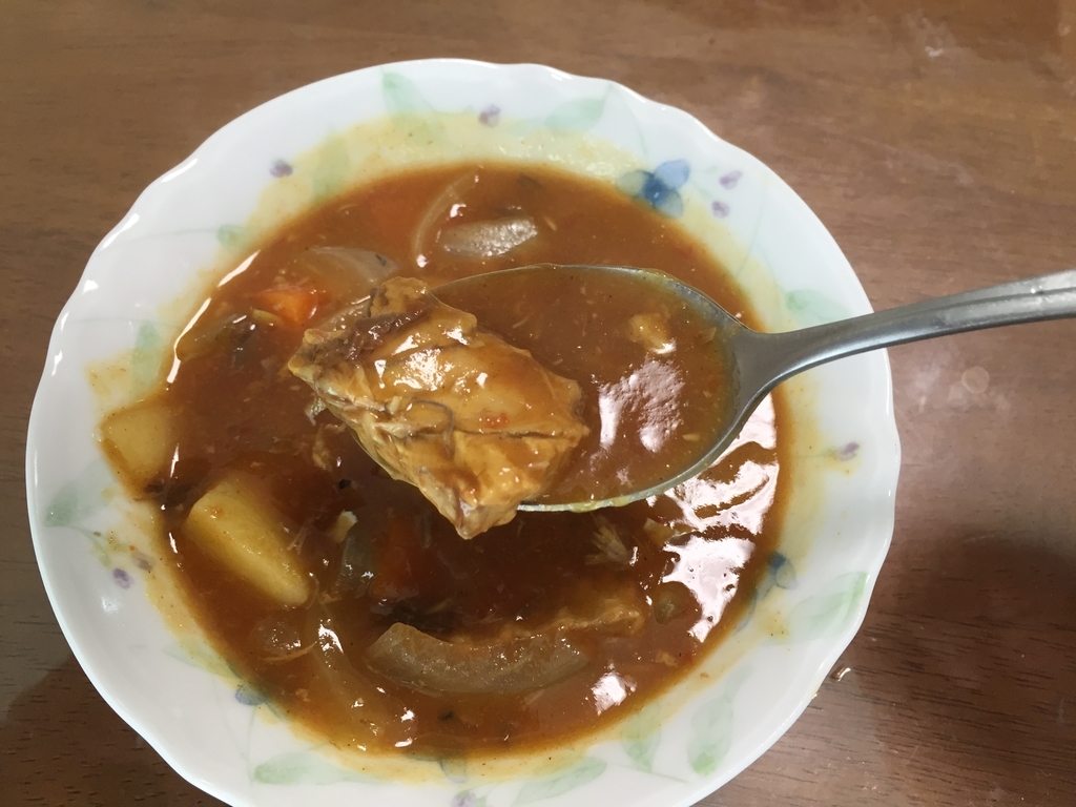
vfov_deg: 48.2
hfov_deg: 61.7
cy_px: 404
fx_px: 901
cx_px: 538
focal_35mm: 29
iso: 40
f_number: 2.2
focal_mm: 4.15
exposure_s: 1/30
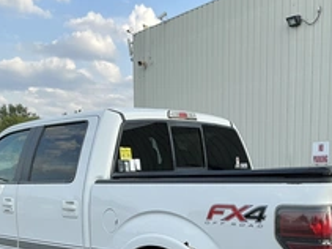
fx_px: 508
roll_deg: +0.4
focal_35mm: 53
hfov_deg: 36.0
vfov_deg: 26.5
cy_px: 230
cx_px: 201
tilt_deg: -4.7
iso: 25
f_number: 1.8
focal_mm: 3
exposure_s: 1/719
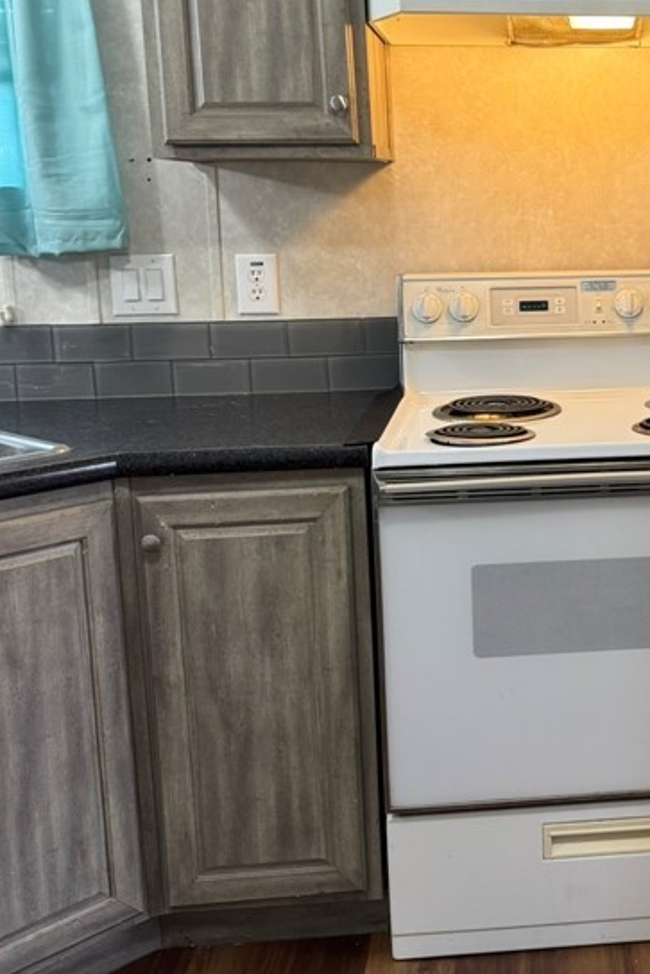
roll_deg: +0.1
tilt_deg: -7.2
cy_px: 372
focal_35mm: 47
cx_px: 668
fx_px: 1272
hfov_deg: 26.9
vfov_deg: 41.6
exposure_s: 1/60
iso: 160
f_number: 1.78
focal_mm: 6.76
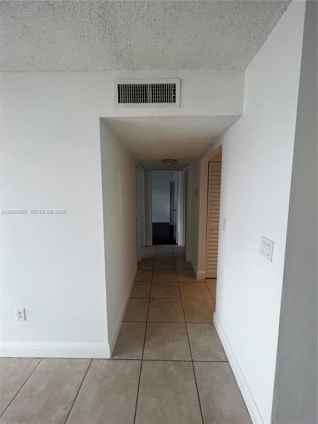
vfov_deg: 106.2
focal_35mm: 13
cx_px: 159
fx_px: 159
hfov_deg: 89.9
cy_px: 212
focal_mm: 1.57
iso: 160
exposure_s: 1/120
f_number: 1.8
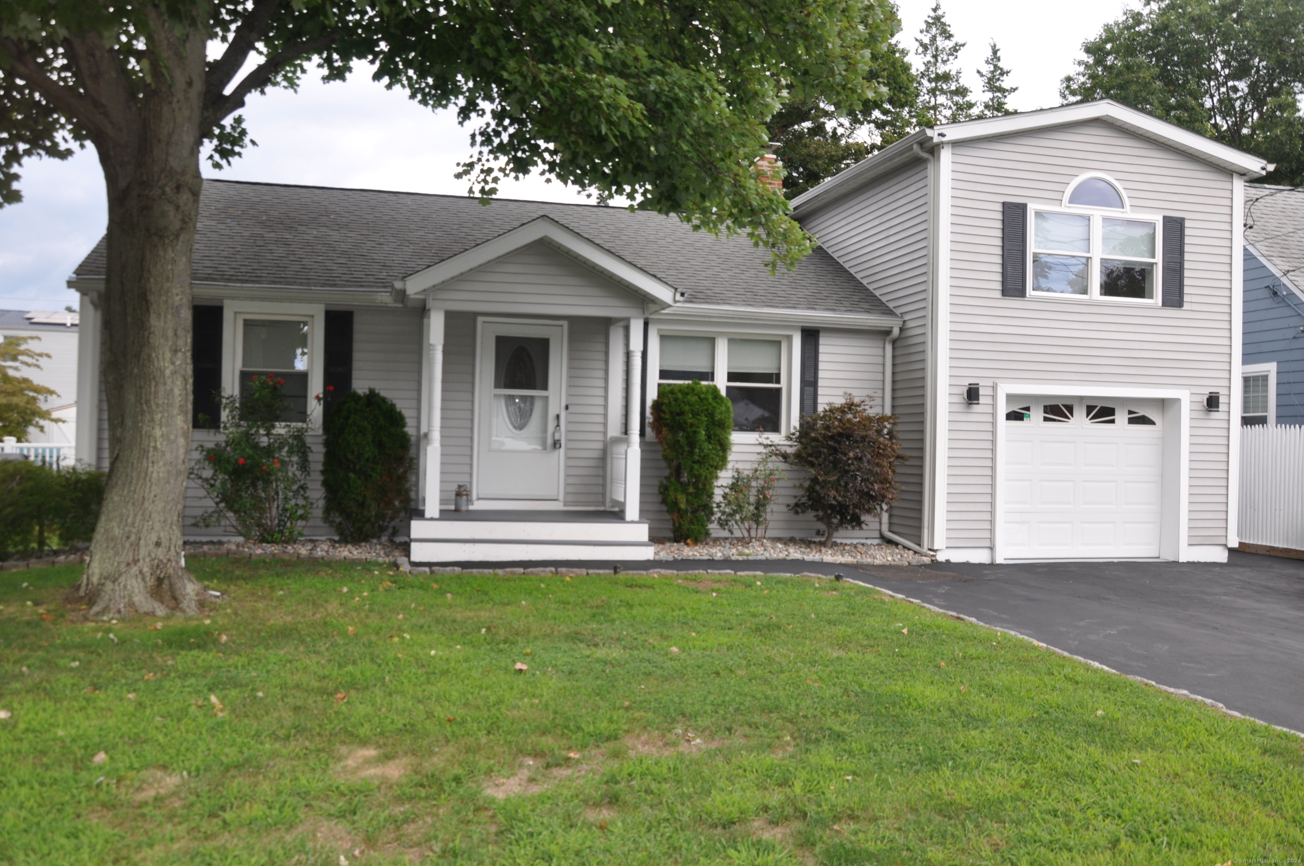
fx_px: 1140
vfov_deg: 41.6
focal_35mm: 32
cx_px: 652
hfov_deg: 59.6
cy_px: 433
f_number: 8
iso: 200
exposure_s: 1/200
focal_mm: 21
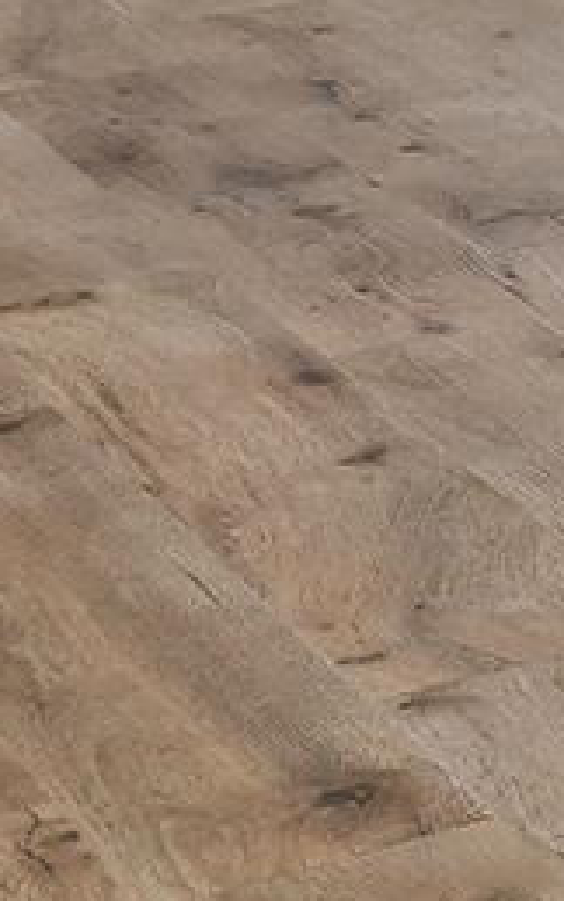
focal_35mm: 170
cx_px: 3997
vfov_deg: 11.2
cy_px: -852
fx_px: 4179
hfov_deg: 4.3
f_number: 8
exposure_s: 1/2
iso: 1000
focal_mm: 16
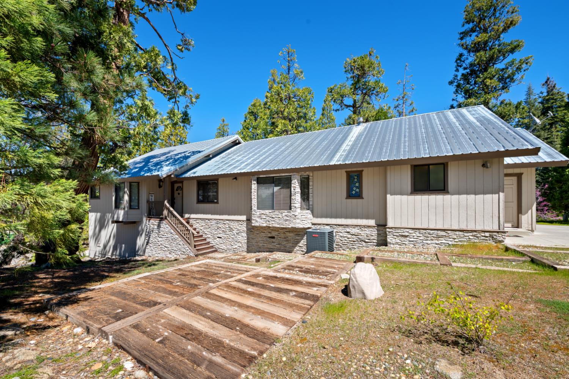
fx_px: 221
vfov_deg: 81.1
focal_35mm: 14
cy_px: 190
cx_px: 284
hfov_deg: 104.3
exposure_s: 1/125
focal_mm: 14
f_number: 9
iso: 250
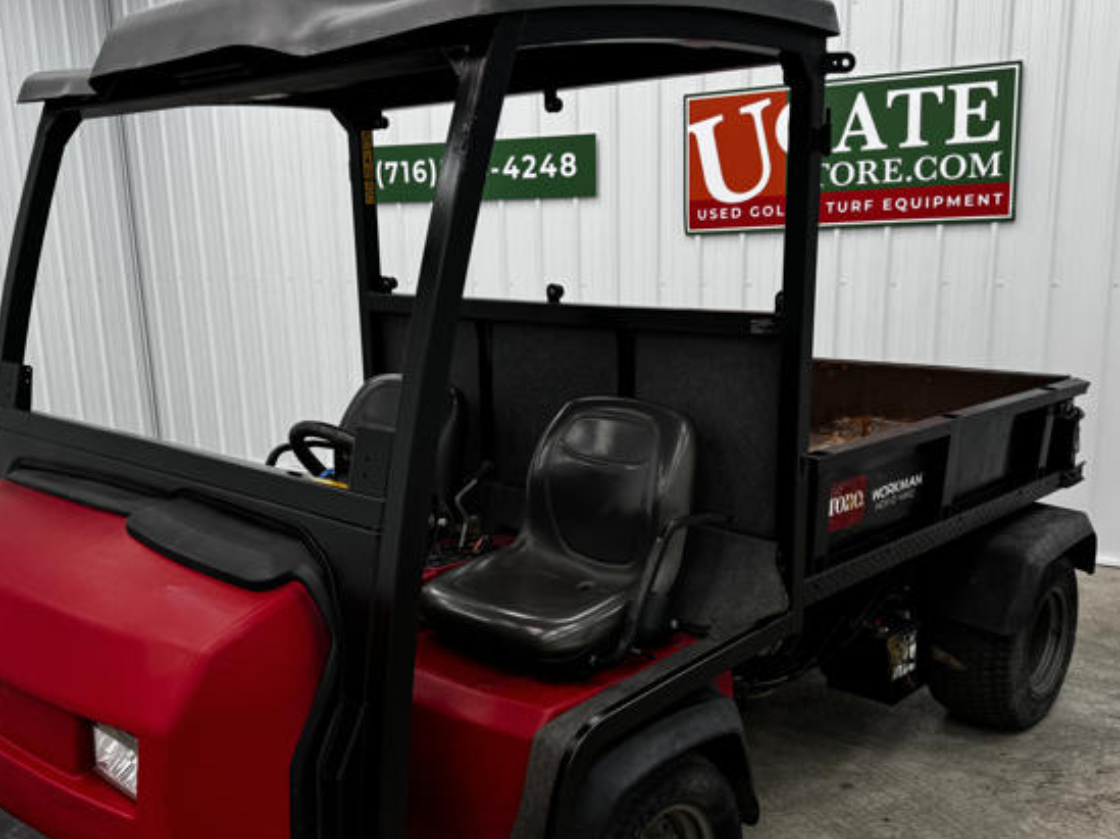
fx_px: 1132
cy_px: 494
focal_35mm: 35
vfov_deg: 40.5
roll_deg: +0.9
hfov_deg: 52.6
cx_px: 543
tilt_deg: -15.4
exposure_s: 1/120
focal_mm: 6.76
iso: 100
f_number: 1.78
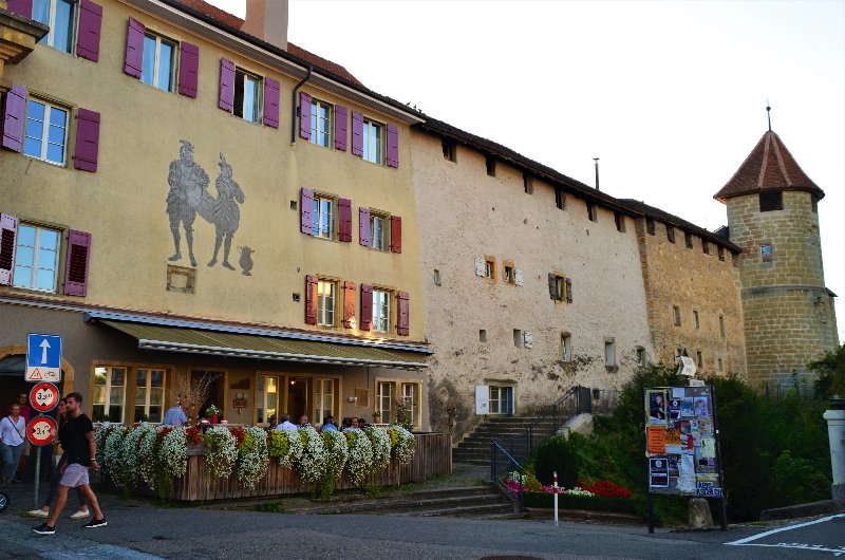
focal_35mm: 33
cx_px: 422
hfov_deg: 57.3
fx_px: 773
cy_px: 280
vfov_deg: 39.8
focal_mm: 22
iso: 400
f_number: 8
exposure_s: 1/80
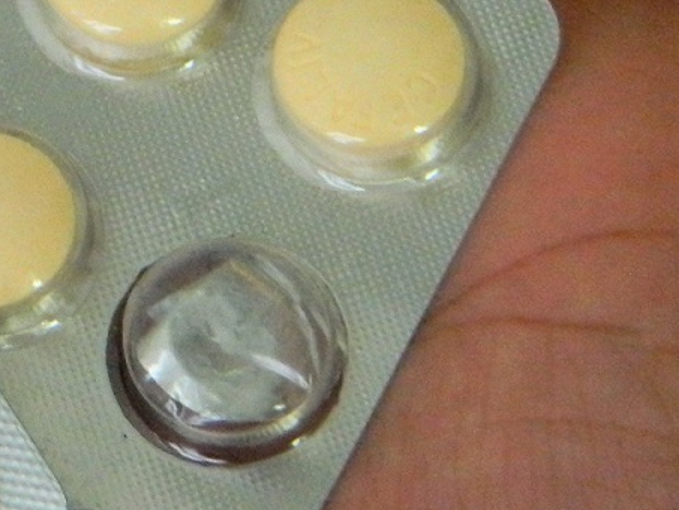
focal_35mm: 267
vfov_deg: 5.6
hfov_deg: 7.2
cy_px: 34
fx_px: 5239
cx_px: -582
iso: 400
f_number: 4
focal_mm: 12.6
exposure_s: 1/80
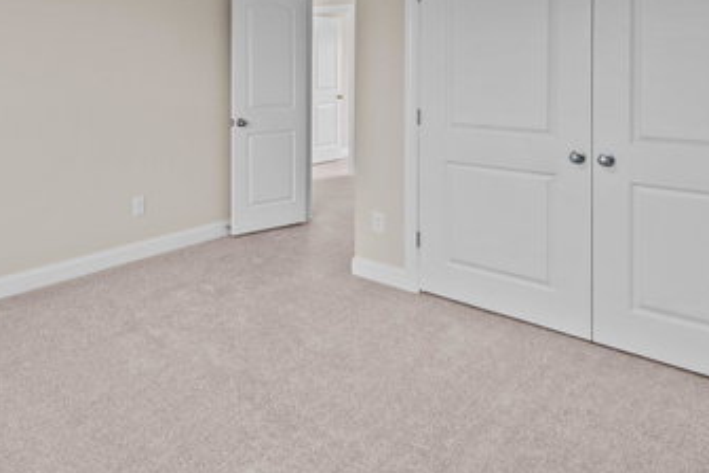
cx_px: 227
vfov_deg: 41.1
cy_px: 72
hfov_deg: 60.2
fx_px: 591
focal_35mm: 30
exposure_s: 1/1.25
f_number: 8
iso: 100
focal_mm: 14
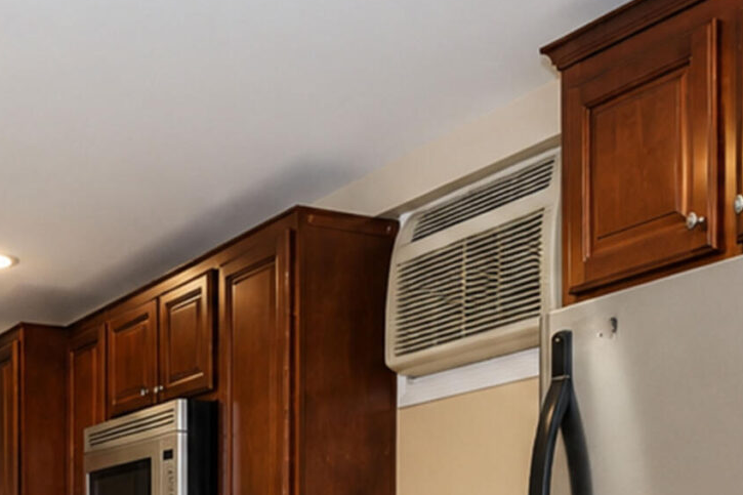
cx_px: 61
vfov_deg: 22.7
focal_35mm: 53
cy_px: 646
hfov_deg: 35.2
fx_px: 1094
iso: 2000
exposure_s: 1/60
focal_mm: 10
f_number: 8
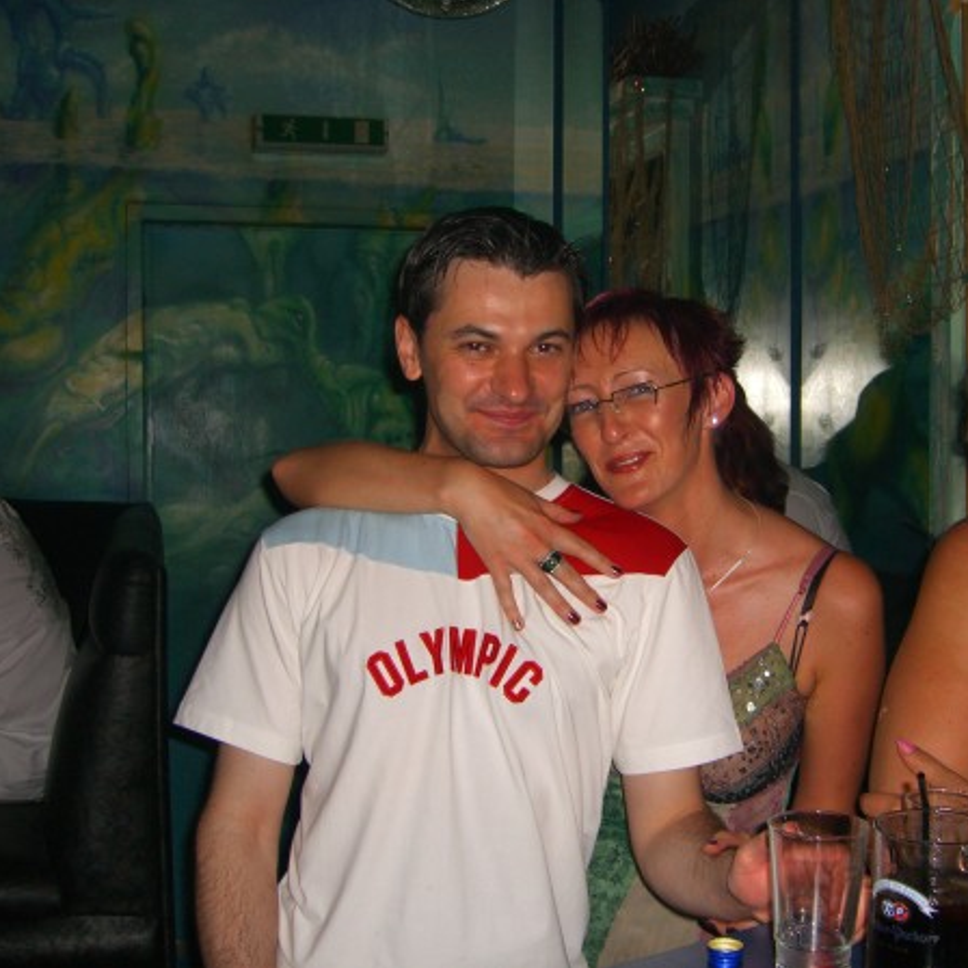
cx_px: 605
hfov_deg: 37.3
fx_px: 1424
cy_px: 484
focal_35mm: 45
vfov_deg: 37.6
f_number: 2.8
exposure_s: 1/60
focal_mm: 7.9
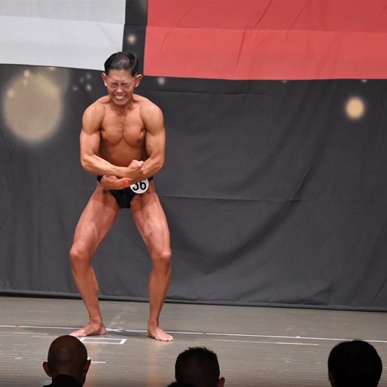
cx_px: 142
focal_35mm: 278
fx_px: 3516
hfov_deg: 6.3
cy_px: 194
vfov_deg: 6.3
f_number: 5.6
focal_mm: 145
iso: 6400
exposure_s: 1/400
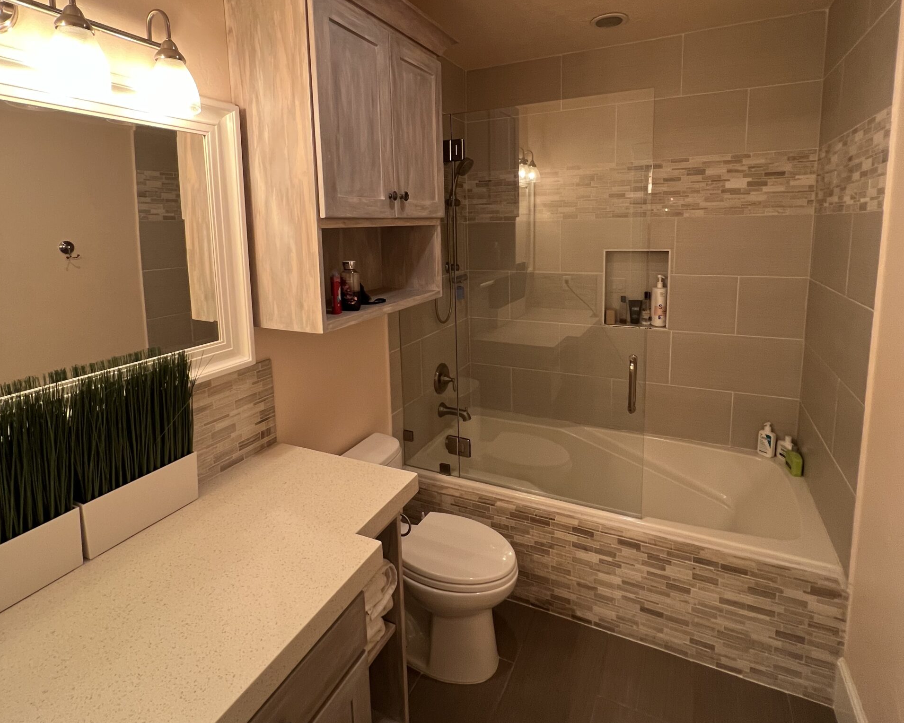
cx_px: 451
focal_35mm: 17
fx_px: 455
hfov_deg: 89.6
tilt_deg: -8.4
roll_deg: +0.7
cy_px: 291
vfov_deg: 76.2
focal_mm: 1.57
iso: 160
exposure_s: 1/60
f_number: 1.8
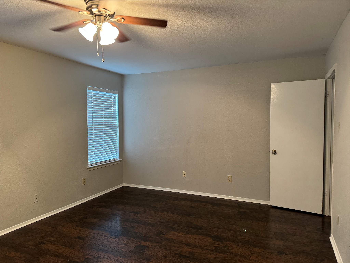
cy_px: 132
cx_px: 175
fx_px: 243
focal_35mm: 24
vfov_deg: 56.8
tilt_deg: -2.7
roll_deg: +0.7
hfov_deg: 71.6
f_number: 1.78
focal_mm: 6.76
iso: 400
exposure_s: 1/60
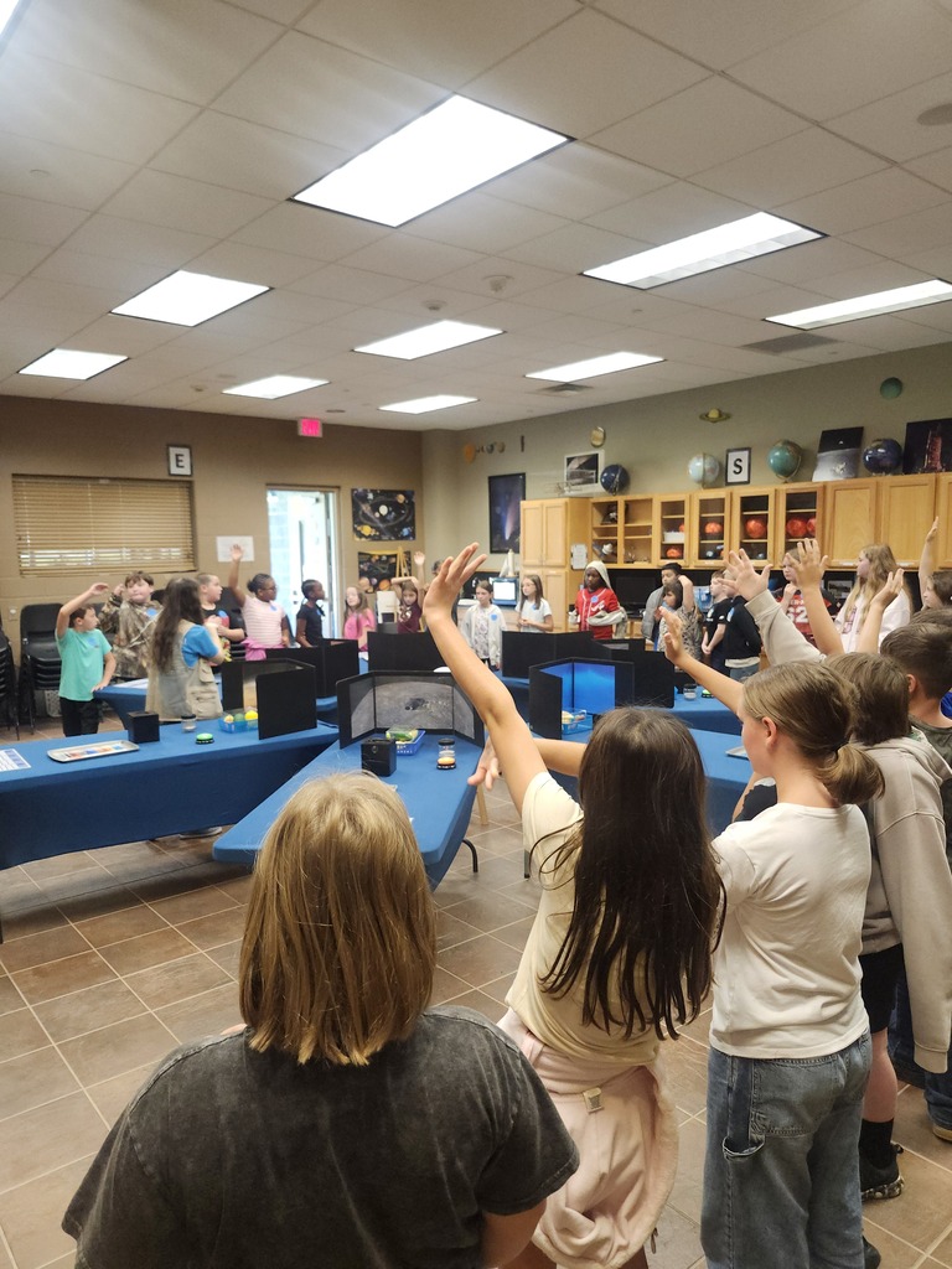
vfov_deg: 73.9
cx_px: 476
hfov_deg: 58.9
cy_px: 634
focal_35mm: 23
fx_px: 843
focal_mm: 5.54
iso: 500
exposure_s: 1/120
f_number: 1.8
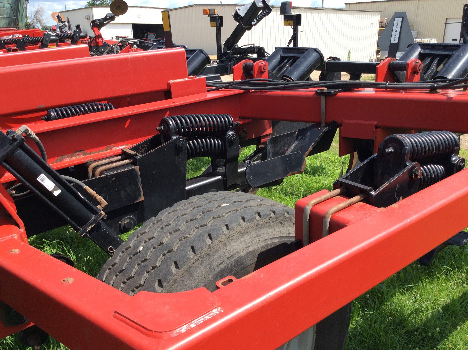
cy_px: 175
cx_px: 234
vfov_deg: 44.1
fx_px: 432
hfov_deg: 56.9
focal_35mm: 32
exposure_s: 1/817
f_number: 2.4
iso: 32
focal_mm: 3.3
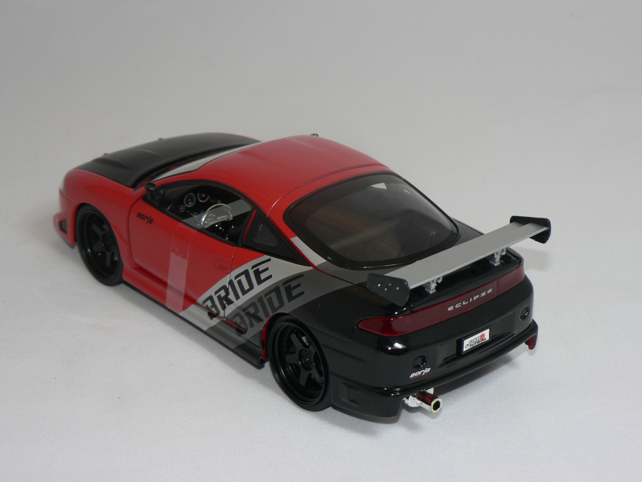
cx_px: 321
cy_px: 241
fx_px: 1317
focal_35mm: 71
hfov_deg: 27.4
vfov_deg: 20.7
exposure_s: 1/60
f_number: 3.2
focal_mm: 11.8
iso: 80
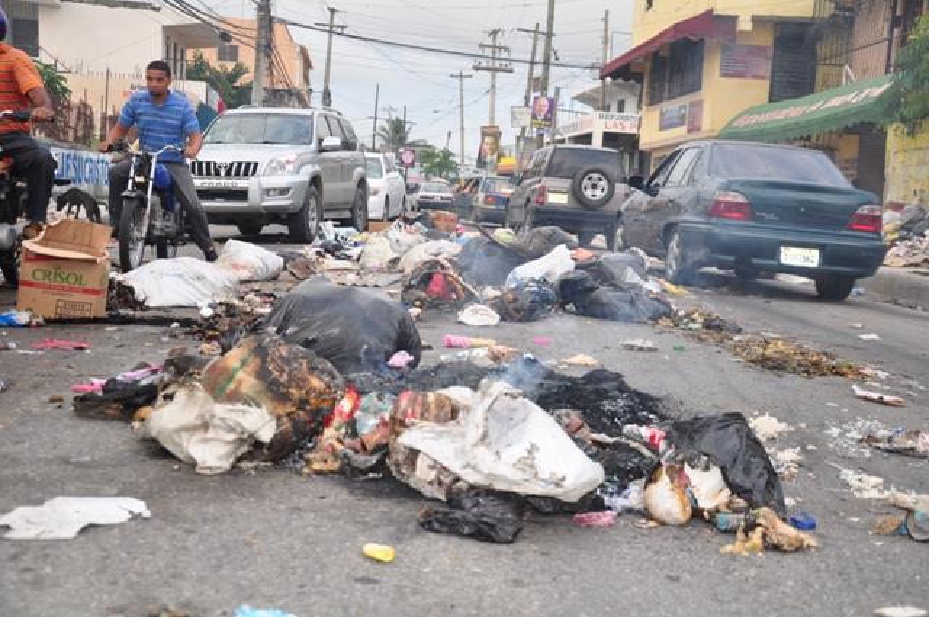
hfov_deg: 43.7
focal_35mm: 45
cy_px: 308
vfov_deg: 29.8
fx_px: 1160
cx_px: 464
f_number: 4.2
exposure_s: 1/125
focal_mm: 30
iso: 500
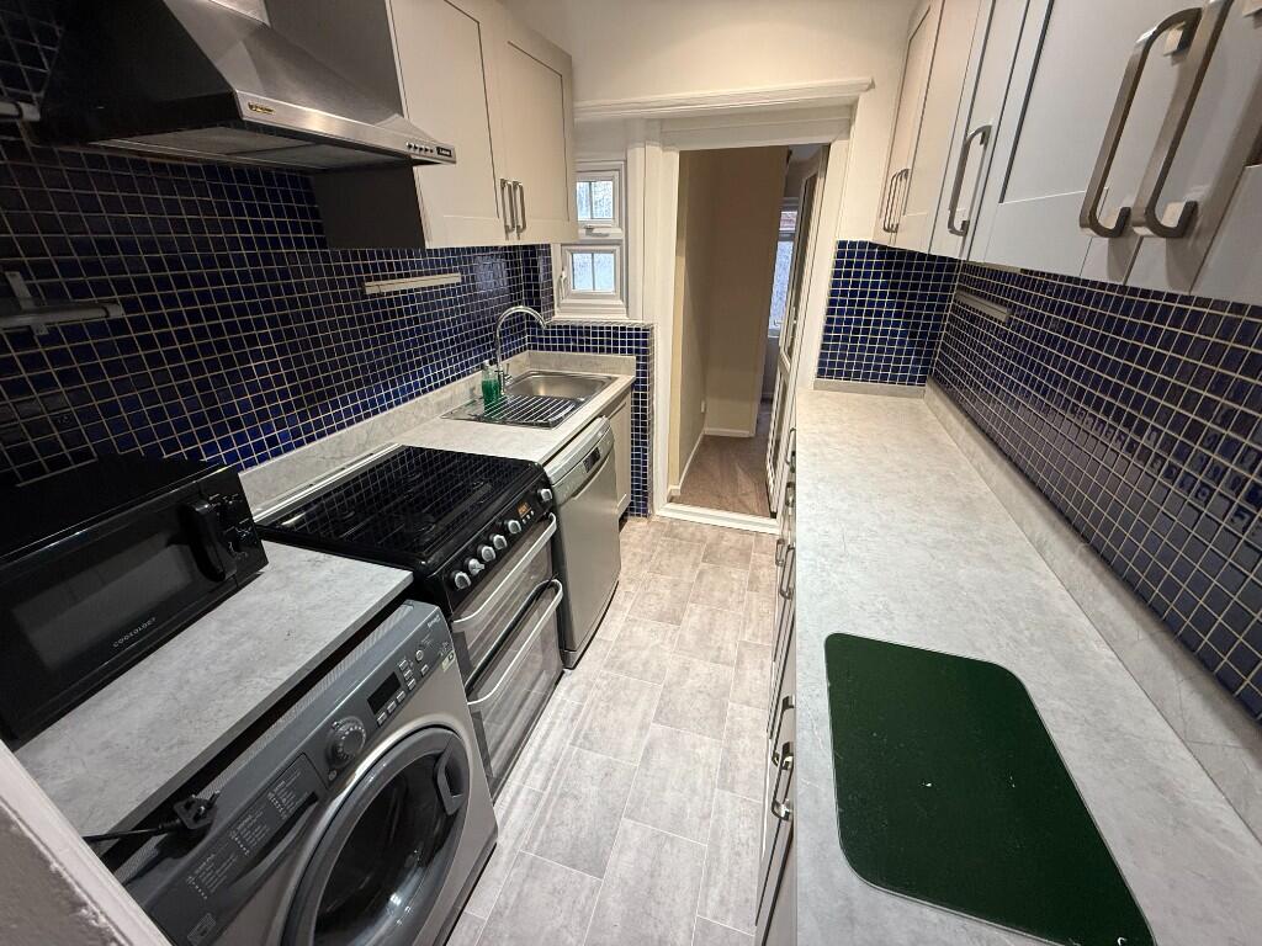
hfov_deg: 102.1
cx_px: 631
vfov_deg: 85.7
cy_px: 473
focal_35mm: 14
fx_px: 510
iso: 200
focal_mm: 2.22
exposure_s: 1/50
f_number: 2.2
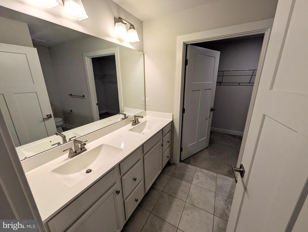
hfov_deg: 102.0
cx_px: 154
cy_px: 116
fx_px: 125
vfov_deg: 85.7
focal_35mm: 14
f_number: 2.2
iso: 62
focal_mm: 1.83
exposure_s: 1/120
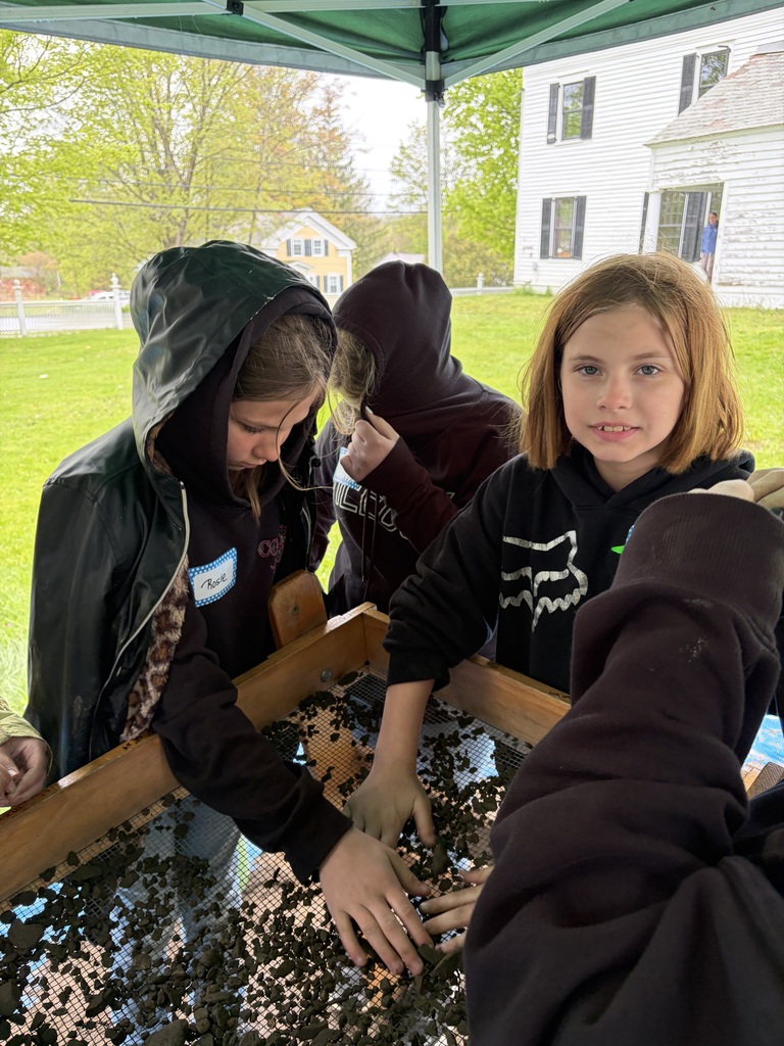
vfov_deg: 67.3
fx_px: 785
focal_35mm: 26
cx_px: 392
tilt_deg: -18.5
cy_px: 523
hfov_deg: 53.1
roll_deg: -0.3
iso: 125
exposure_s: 1/92
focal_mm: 5.96
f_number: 1.6
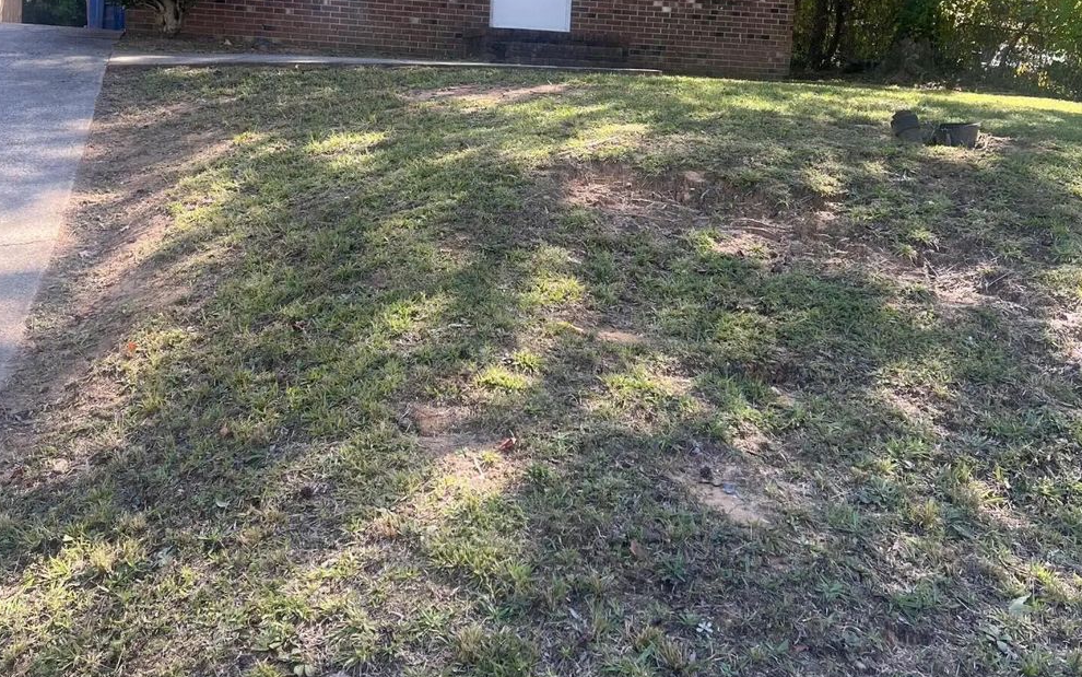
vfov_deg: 32.9
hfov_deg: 51.5
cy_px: 158
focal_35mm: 38
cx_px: 531
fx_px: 1121
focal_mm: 5.7
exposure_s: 1/346
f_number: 1.5
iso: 50
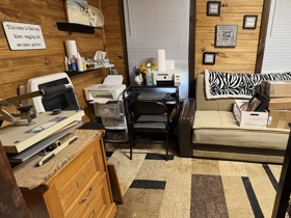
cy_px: 94
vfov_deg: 65.7
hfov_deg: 79.7
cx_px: 188
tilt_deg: -15.0
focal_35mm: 20
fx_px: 168
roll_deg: +1.3
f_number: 2.2
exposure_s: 1/60
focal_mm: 2.22
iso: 250
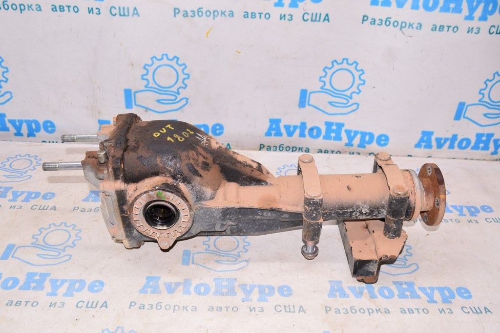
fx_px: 479
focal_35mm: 34
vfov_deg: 38.3
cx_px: 250
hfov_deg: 55.1
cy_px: 166
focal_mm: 23
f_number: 8
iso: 1600
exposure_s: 1/125
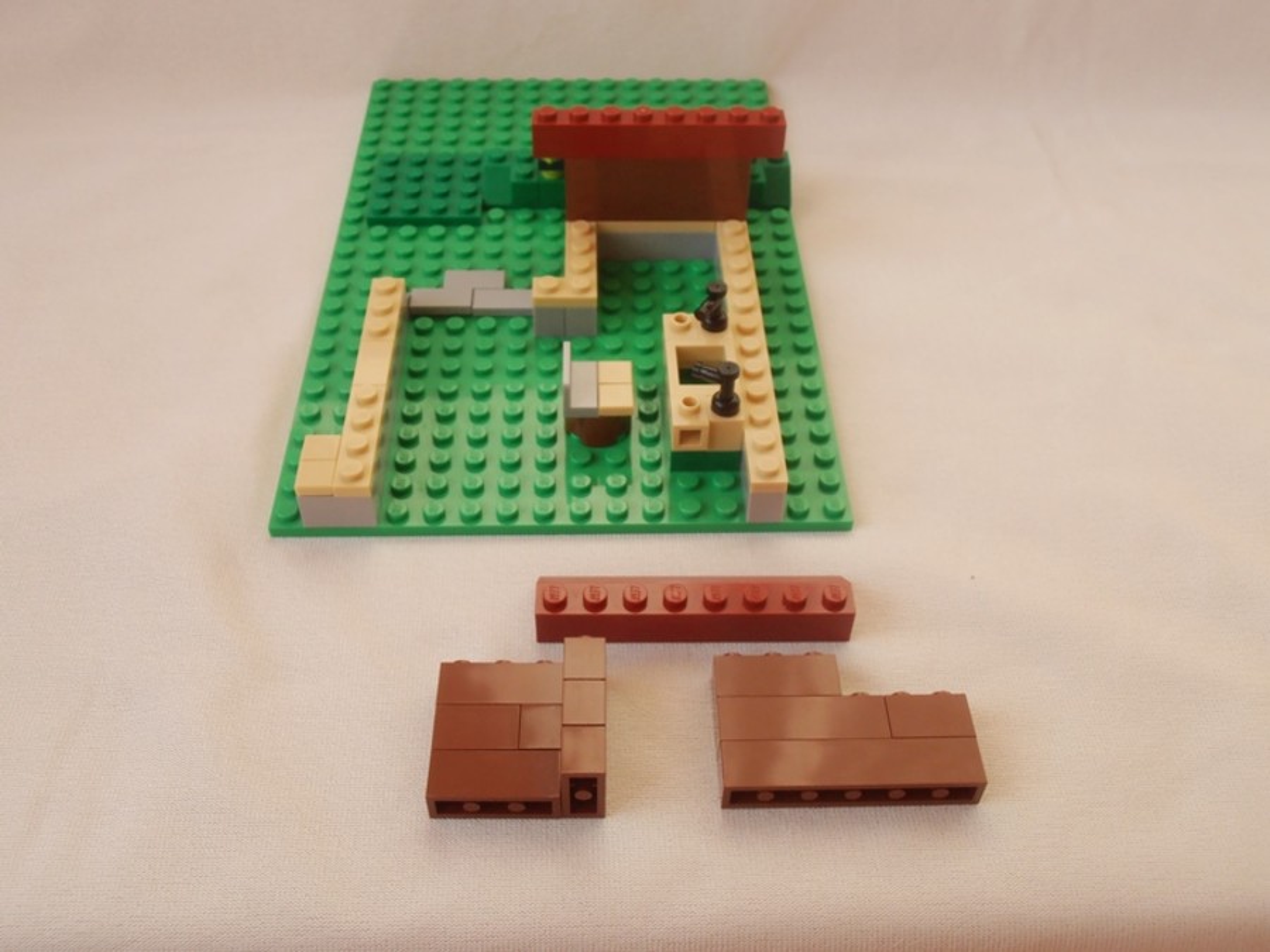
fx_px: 1357
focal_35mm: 37
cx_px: 635
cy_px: 476
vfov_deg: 38.7
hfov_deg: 50.1
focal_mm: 6.61
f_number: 3.9
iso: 80
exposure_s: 1/125
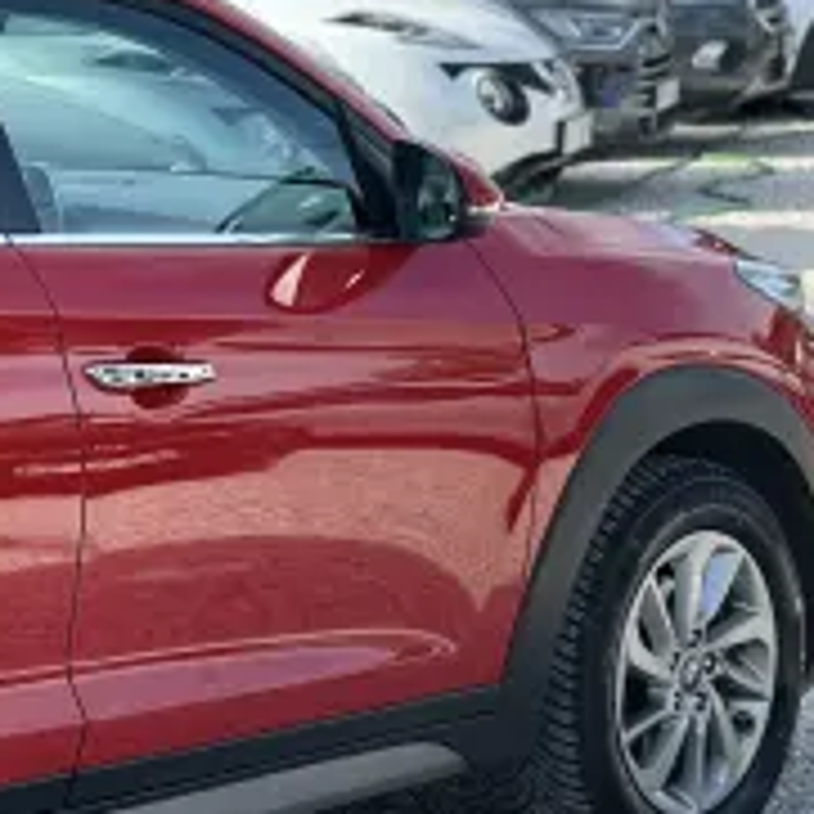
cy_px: 360
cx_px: -477
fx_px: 3991
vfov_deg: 11.6
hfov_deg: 11.1
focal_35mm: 150
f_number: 1.78
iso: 80
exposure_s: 1/1565
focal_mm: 6.86
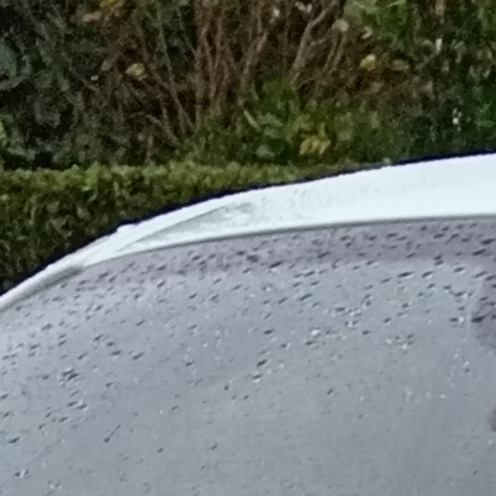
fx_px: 3793
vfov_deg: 5.7
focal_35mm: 234
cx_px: 985
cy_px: 2354
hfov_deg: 7.2
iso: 102
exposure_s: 1/175
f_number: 1.8
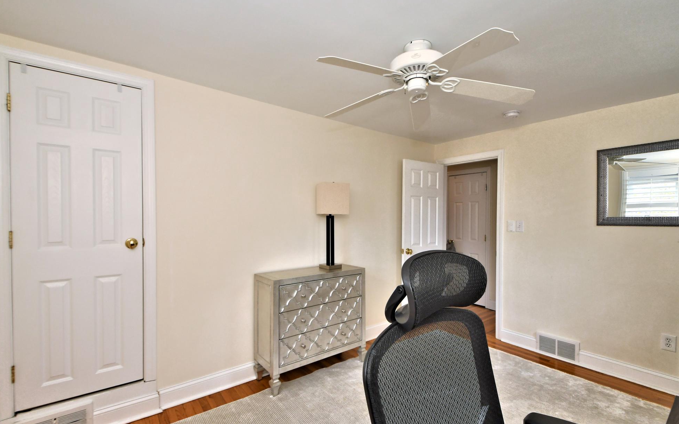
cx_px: 348
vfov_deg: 71.2
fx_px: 296
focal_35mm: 16
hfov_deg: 97.8
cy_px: 223
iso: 500
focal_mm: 10
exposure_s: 1/100
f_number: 6.3
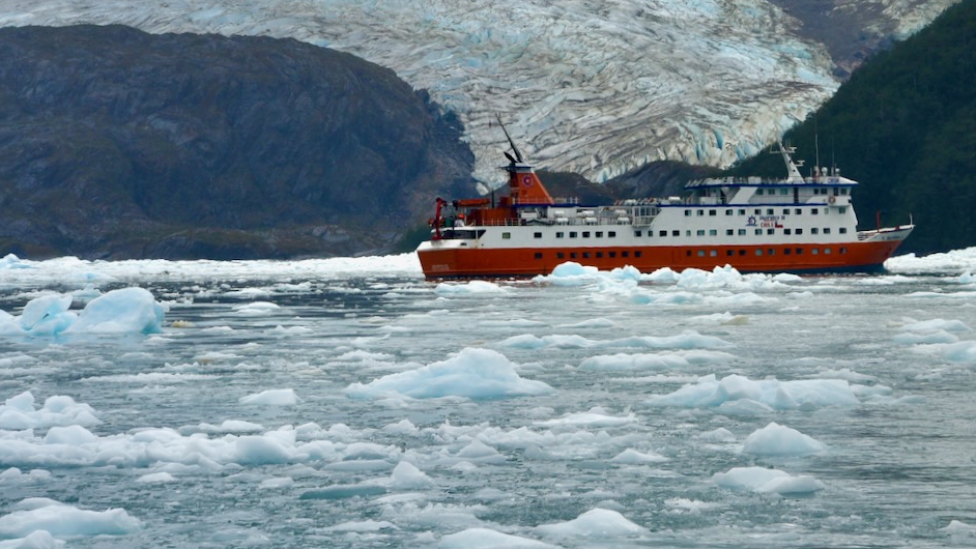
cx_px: 660
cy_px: 119
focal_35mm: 121
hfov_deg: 17.7
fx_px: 3132
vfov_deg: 10.0
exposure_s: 1/640
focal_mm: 85
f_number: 9
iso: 320
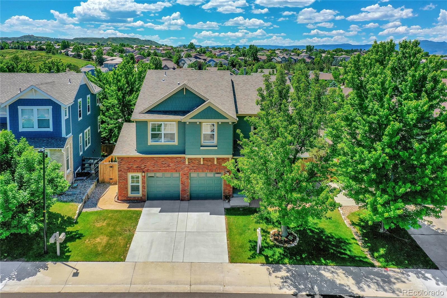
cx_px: 224
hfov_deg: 65.5
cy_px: 149
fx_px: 348
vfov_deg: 46.4
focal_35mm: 28
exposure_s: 1/500
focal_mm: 10.26
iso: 100
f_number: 5.6
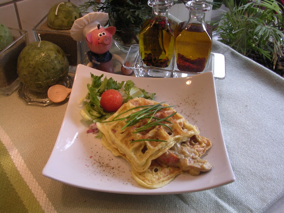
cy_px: 106
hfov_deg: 49.0
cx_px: 142
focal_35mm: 38
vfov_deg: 37.7
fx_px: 312
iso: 100
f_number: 2.8
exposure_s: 1/73.9
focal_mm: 5.8
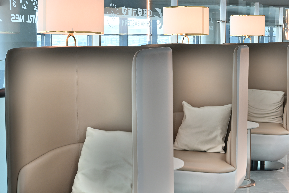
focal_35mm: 72
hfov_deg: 27.9
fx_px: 578
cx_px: 189
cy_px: 100
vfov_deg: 18.9
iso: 400
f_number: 13
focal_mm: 46
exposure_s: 1/2.5
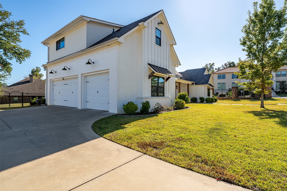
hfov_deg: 90.0
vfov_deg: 67.4
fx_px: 143
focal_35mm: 18
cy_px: 96
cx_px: 144
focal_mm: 18
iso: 800
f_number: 8
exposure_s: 1/4000
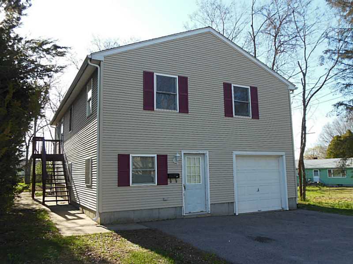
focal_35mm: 29
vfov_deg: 48.2
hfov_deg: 61.7
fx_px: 296
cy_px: 132
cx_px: 176
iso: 125
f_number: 3.3
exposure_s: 1/500
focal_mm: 5.2
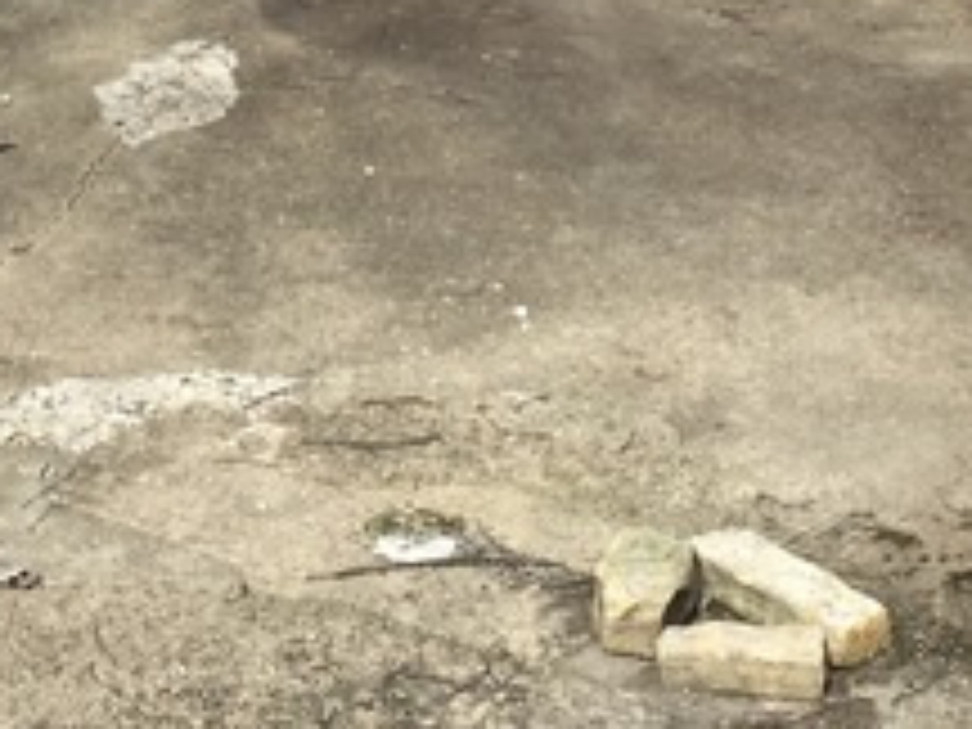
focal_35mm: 86
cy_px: -202
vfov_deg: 16.3
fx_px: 2415
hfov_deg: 22.8
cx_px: 446
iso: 32
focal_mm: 4.15
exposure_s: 1/775
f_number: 2.2
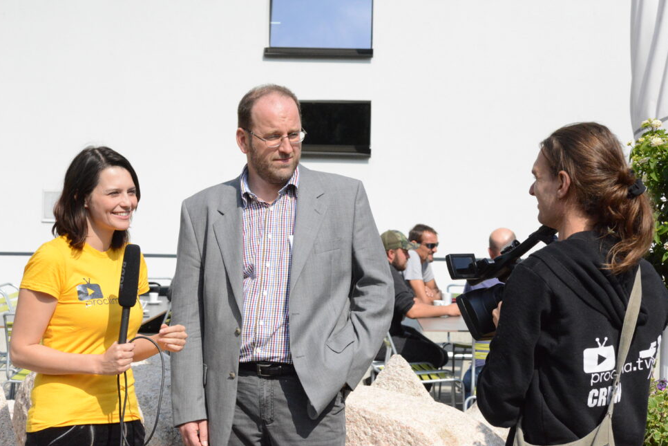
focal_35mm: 90
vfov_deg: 15.2
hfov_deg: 22.6
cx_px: 345
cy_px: 231
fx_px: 1670
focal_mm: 85
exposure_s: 1/8000
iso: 6400
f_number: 16
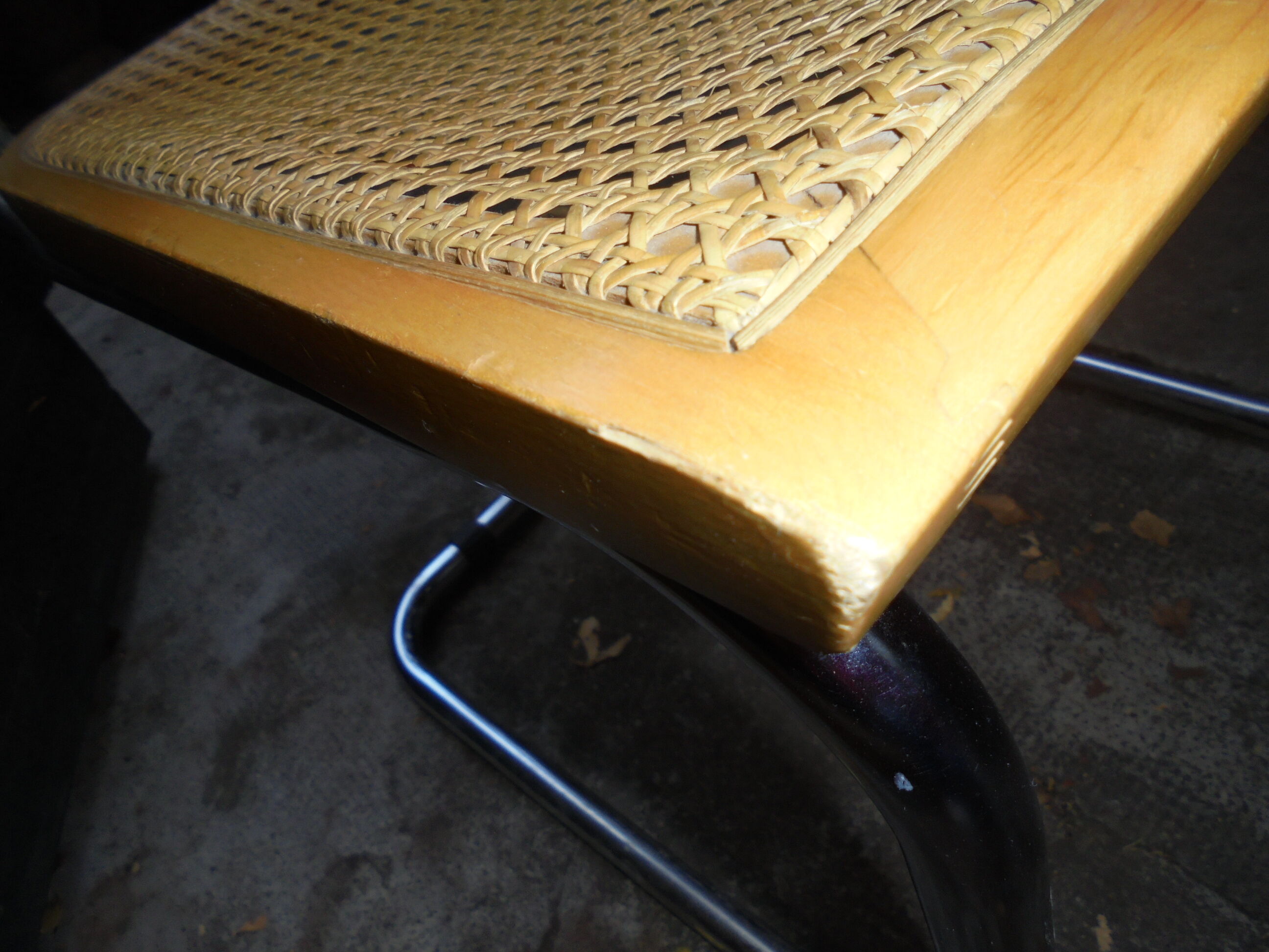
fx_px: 953
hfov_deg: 67.3
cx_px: 634
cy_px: 476
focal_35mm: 26
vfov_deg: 53.1
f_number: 3.5
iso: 100
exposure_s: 1/30
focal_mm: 4.6
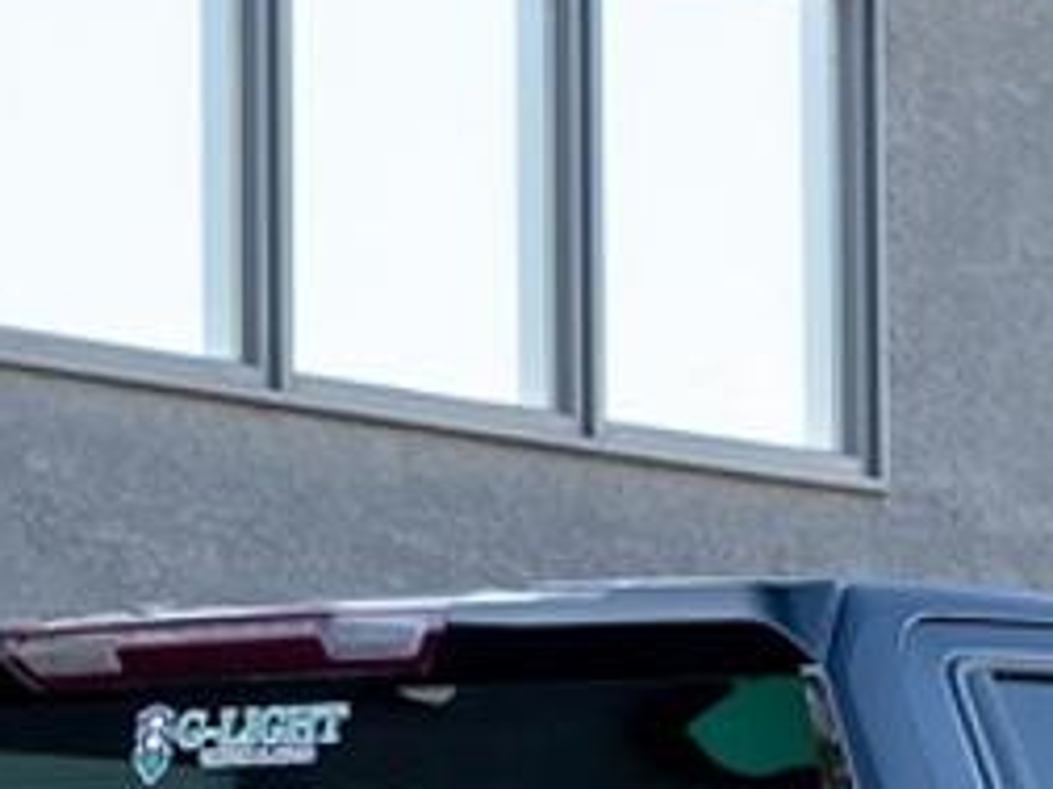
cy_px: 1181
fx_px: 8882
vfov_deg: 5.1
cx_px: 127
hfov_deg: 6.8
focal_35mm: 292
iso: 125
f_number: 4
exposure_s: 1/250
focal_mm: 42.5
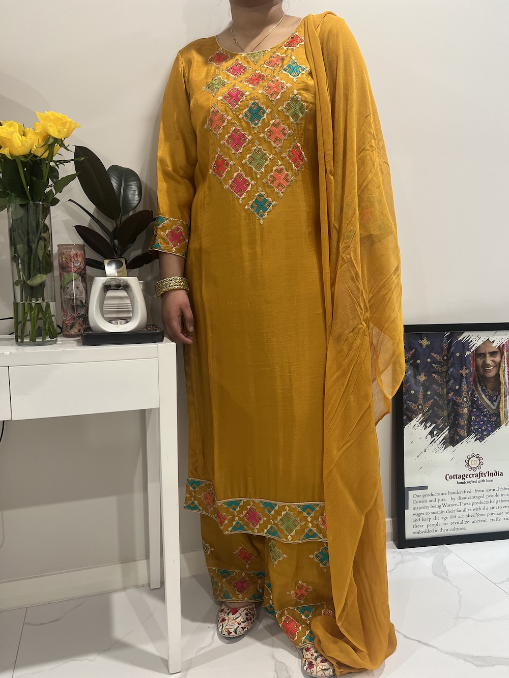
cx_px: 254
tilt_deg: -5.4
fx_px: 510
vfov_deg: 67.3
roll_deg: +1.1
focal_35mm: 26
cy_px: 339
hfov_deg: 53.1
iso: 125
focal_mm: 5.7
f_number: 1.5
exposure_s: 1/50
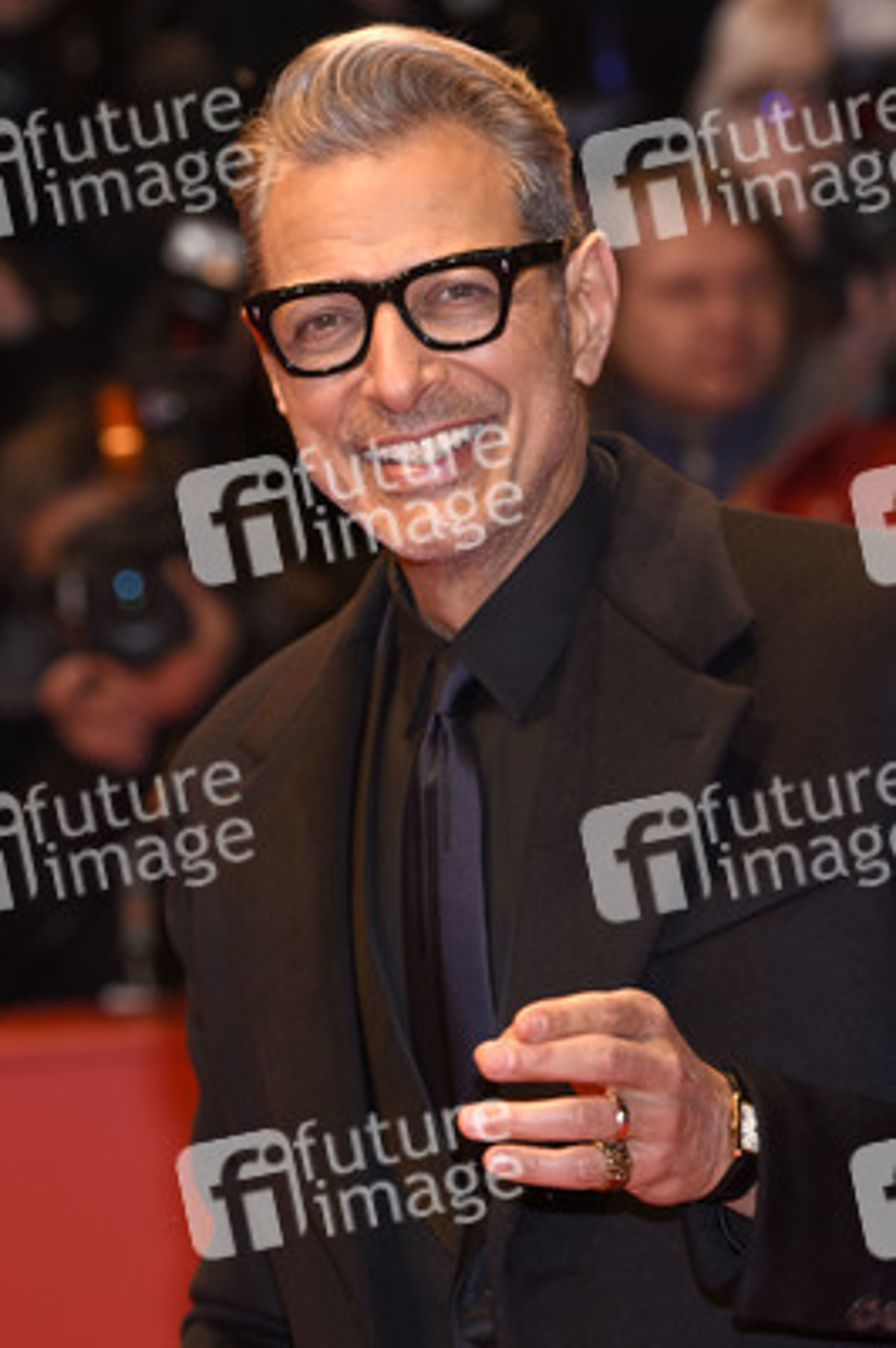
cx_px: 448
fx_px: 6507
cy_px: 674
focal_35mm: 174
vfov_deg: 11.8
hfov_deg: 7.9
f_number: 3.5
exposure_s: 1/320
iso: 640
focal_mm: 116
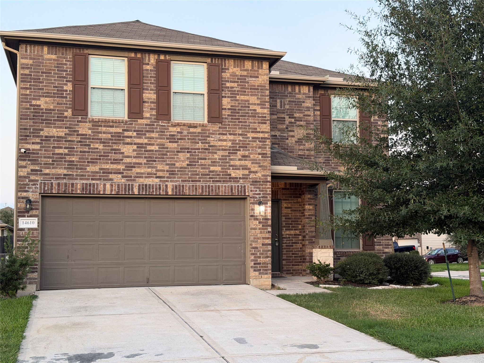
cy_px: 182
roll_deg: +1.3
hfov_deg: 39.7
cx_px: 242
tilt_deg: +5.2
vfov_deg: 30.3
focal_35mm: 48
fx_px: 671
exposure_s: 1/69
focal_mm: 6.76
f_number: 1.78
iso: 100
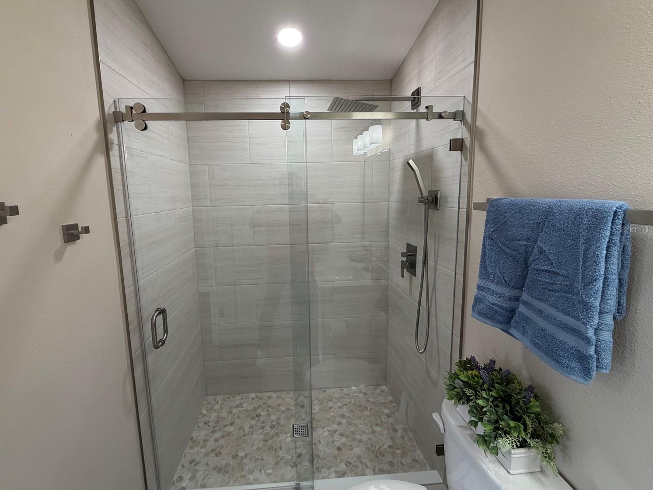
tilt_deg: -7.4
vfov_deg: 81.6
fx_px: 283
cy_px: 229
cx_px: 307
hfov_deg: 98.1
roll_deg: +1.8
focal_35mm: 15
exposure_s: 1/120
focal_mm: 2.22
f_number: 2.2
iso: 250
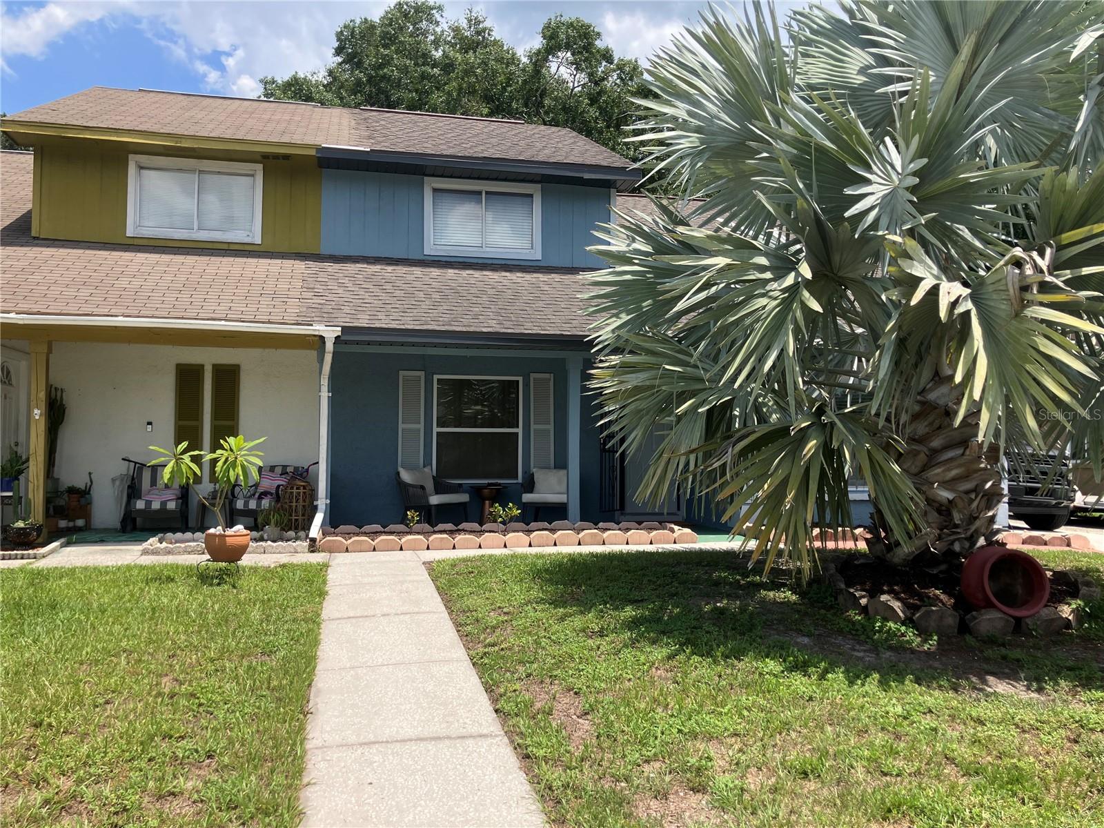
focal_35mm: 28
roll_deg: +0.1
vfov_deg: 49.7
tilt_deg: +2.3
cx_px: 552
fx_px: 893
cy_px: 414
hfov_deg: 63.4
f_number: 1.8
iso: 32
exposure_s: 1/1279
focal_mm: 3.99
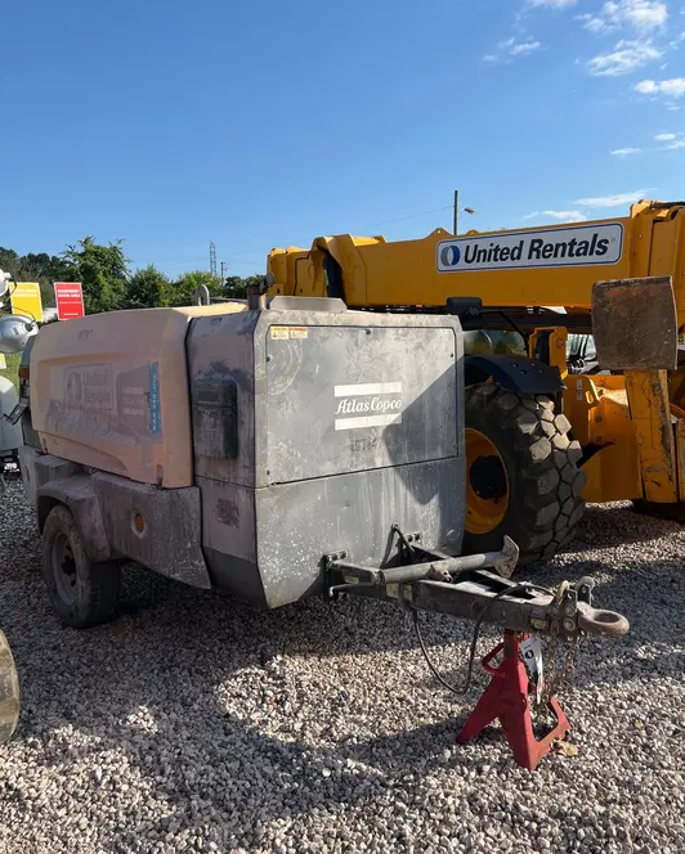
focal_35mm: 28
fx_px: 709
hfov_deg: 51.6
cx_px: 337
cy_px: 450
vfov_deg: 62.1
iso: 50
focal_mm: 5.1
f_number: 1.6
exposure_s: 1/2513
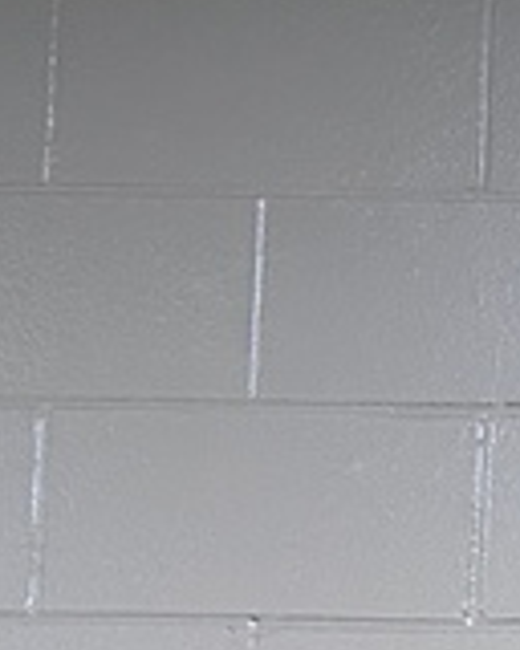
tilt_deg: +4.4
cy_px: 1341
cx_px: 1840
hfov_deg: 7.6
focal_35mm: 162
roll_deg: +0.0
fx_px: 3116
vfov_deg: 10.8
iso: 200
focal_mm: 5.7
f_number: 1.5
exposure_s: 1/60
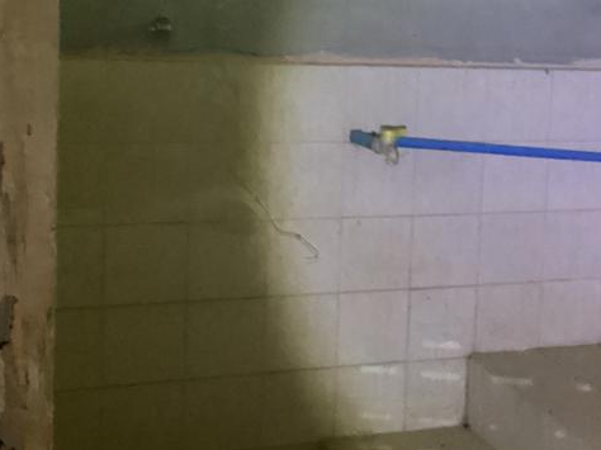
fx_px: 1301
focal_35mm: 75
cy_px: 119
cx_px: 480
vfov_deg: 19.5
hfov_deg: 25.6
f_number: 2.4
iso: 500
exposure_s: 1/25
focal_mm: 3.3
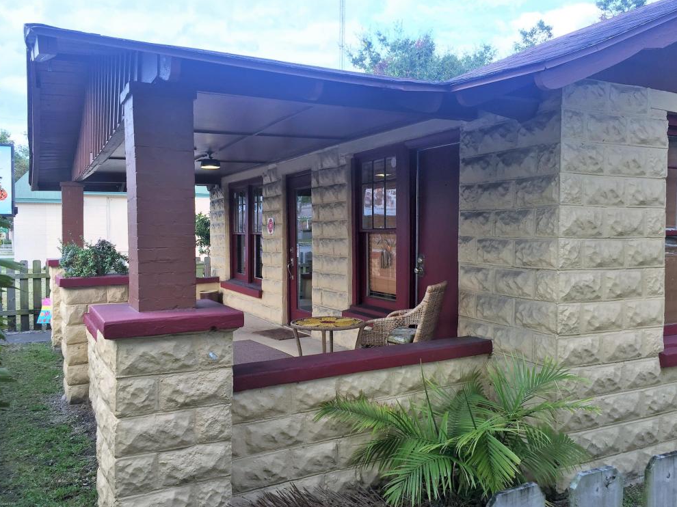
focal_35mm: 30
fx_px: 587
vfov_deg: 46.8
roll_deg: -1.5
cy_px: 258
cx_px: 341
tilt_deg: -0.9
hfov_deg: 60.0
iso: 32
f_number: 2.2
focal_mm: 4.15
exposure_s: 1/130
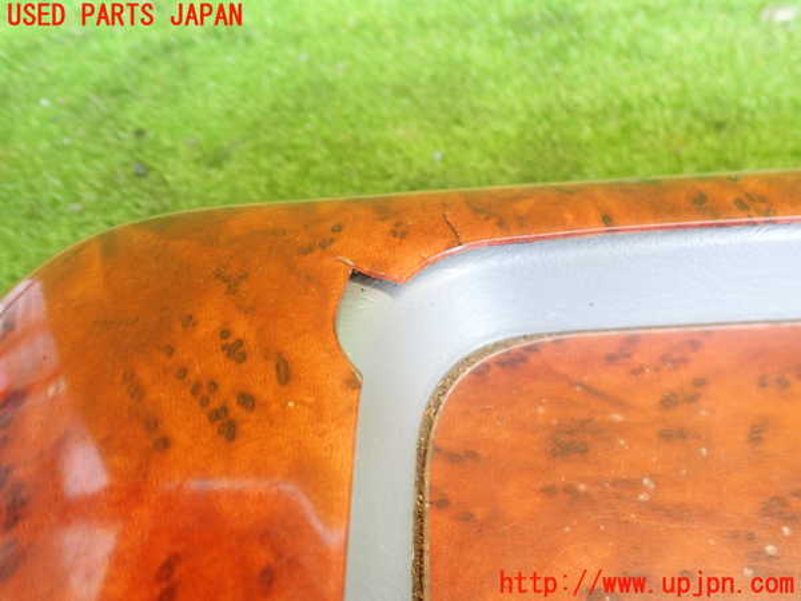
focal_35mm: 30
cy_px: 300
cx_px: 400
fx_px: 694
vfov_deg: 46.8
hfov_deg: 60.0
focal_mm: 5.4
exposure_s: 1/30
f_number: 2.3
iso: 320
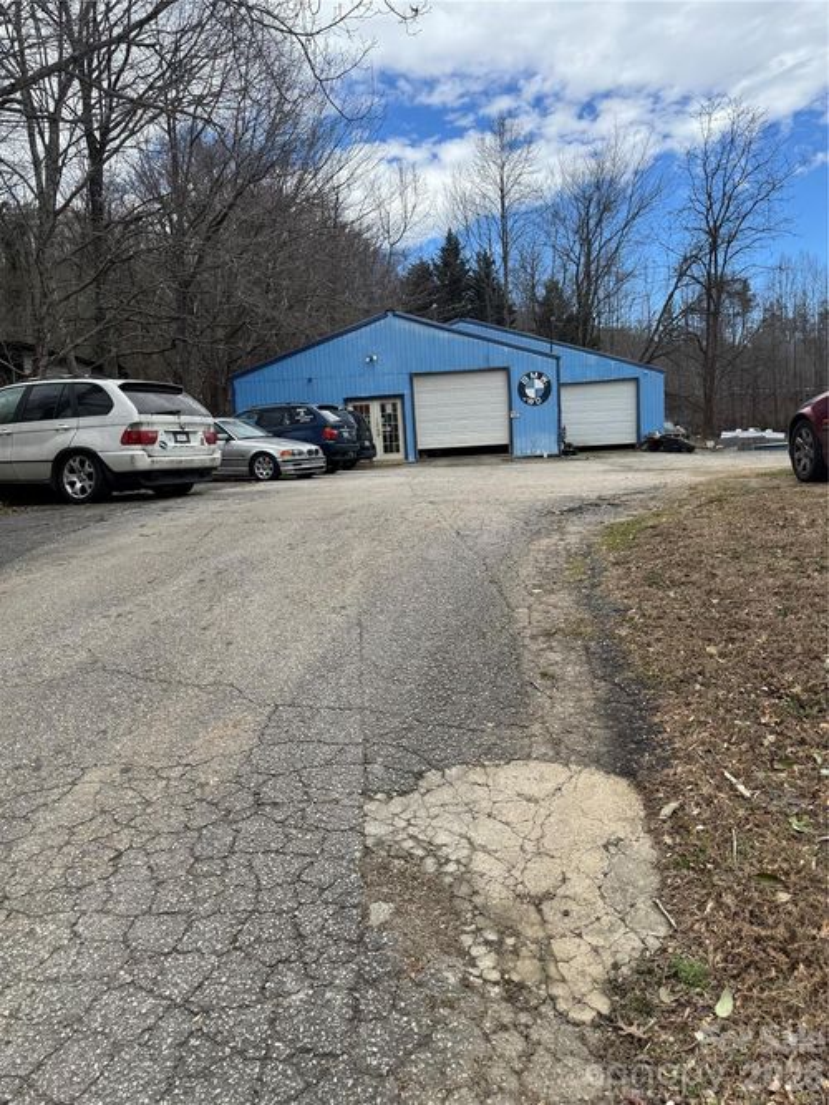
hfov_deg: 56.8
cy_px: 552
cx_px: 414
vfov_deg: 71.6
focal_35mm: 24
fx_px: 767
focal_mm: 6.76
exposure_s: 1/1560
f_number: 1.78
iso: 80
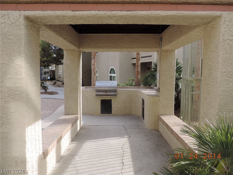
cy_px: 88
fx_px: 162
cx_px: 116
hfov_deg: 71.6
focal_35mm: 24
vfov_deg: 56.8
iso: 80
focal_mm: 4.3
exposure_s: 1/320
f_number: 3
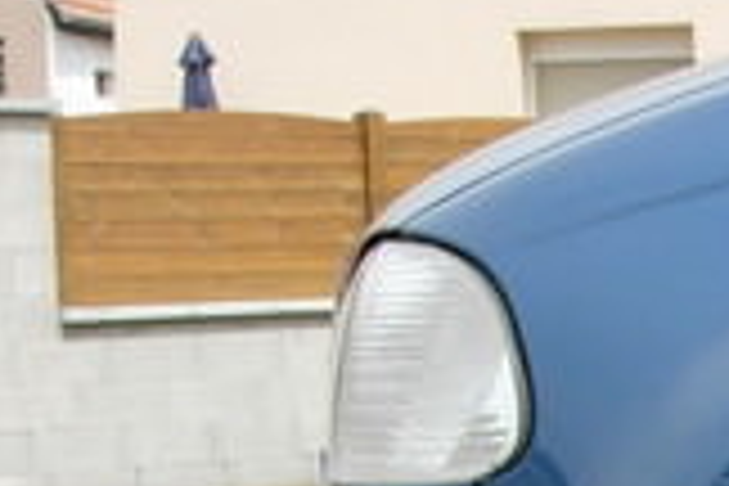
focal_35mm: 156
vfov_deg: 8.4
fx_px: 3159
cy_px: 976
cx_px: 1395
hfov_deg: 11.9
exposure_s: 1/430
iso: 79
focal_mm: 7.8
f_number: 4.8
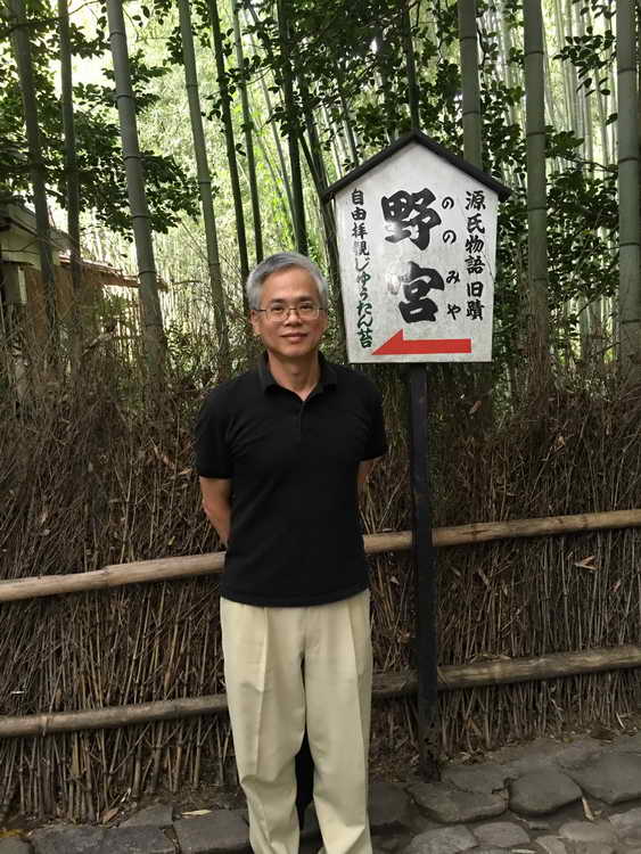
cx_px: 320
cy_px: 427
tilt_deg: -7.6
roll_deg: +2.7
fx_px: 716
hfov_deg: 48.3
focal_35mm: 29
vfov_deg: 61.6
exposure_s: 1/15
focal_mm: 4.15
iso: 80
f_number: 2.2
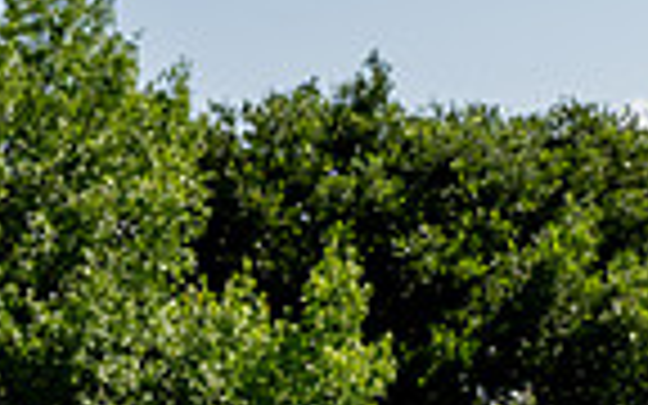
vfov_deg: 6.9
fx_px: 3196
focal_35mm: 181
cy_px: 932
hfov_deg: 11.6
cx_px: 270
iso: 100
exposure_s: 1/250
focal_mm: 57
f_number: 8
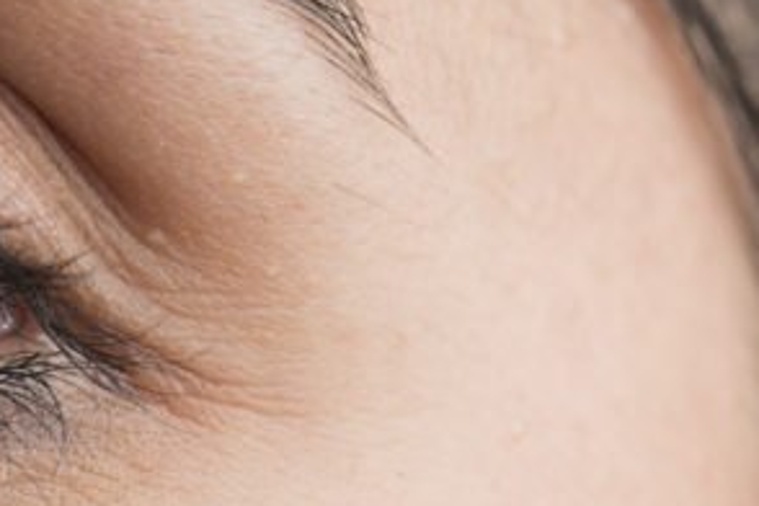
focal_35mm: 209
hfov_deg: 9.8
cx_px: 222
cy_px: 653
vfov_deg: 6.5
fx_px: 4406
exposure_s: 1/125
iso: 100
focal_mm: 60
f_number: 11
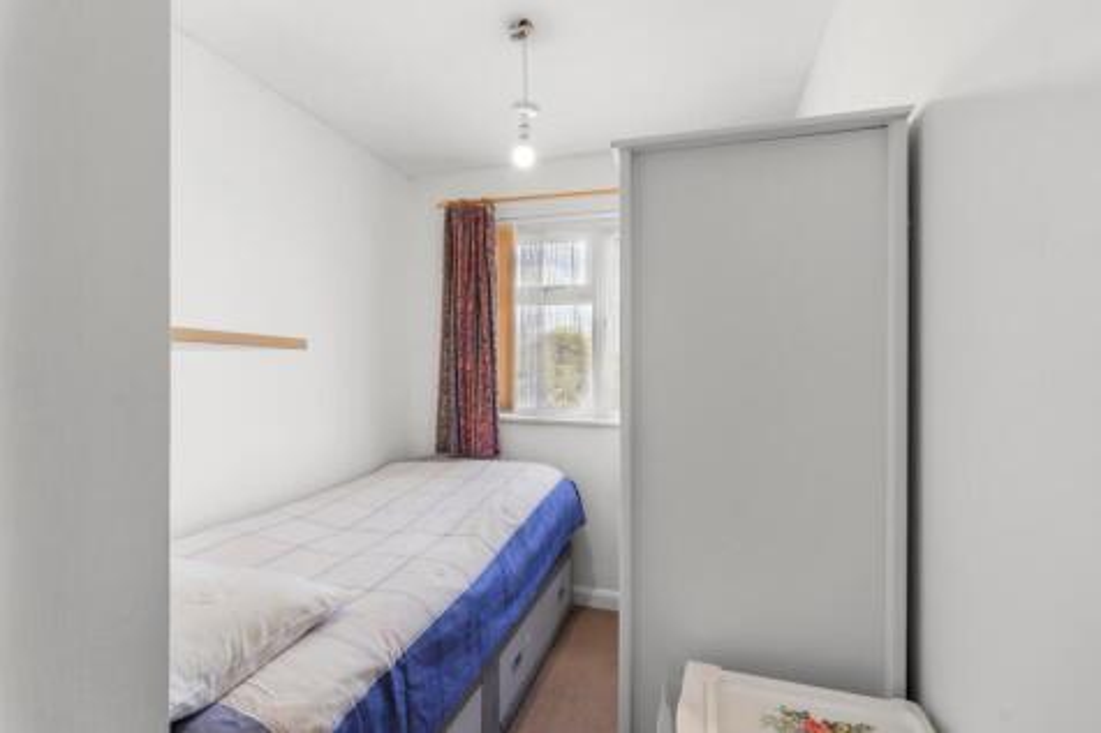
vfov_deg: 73.7
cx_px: 550
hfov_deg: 96.8
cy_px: 366
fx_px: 489
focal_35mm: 16
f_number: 7.1
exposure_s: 1/6
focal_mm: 16
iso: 320
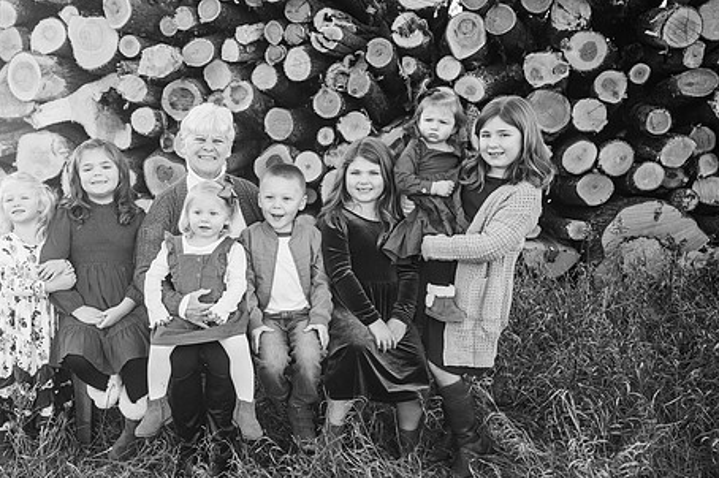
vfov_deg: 31.7
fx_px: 838
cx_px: 231
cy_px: 290
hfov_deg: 45.6
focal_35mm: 42
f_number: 4
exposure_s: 1/1000
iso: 400
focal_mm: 30
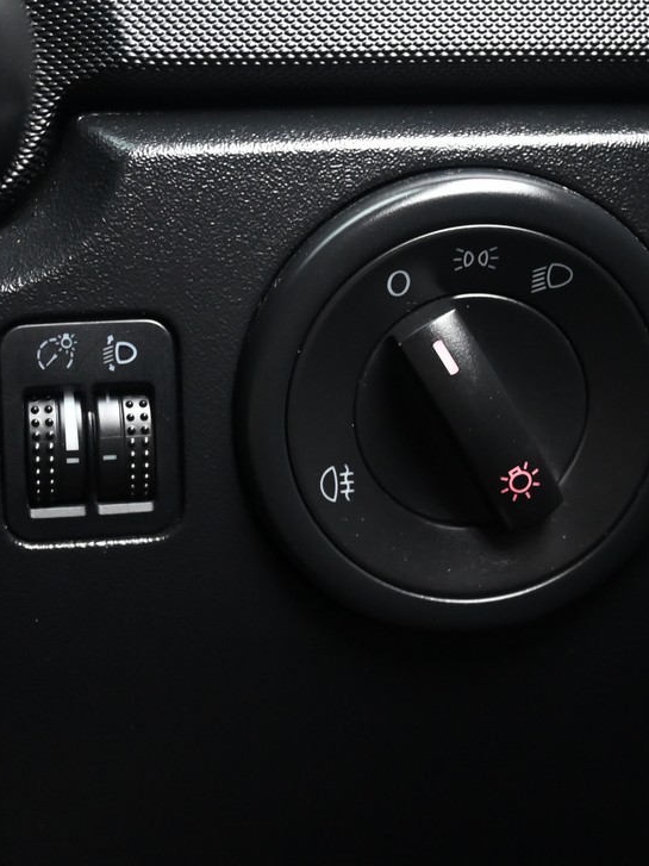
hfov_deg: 18.4
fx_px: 2000
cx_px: 362
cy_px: 435
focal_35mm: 80
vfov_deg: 24.4
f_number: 5.6
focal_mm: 37
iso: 1100
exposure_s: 1/45
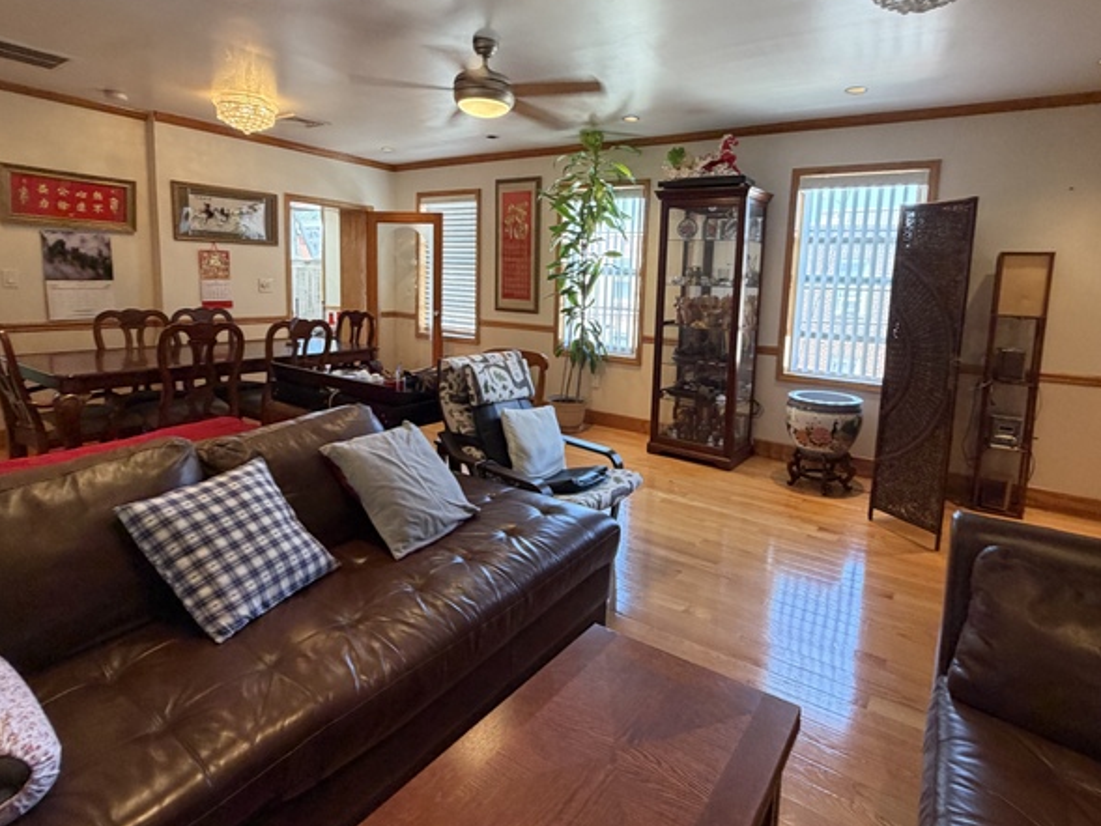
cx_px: 594
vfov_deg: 68.3
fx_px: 604
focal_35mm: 19
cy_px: 353
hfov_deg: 84.5
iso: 250
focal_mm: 2.22
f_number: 2.2
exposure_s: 1/60
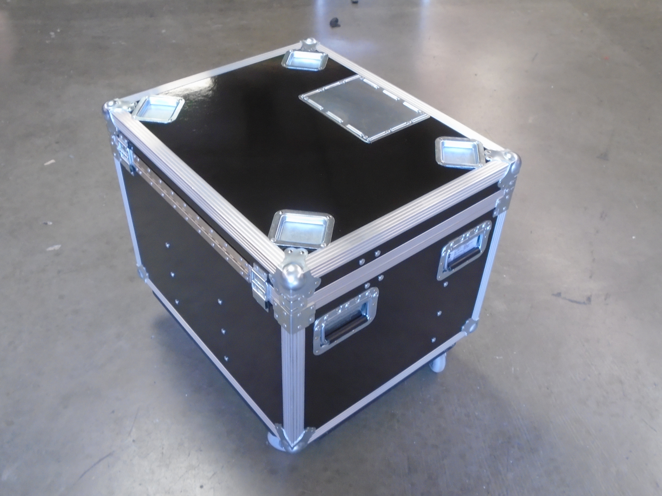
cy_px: 248
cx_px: 331
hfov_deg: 51.4
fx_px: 688
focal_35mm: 36
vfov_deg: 39.7
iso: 320
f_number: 3.8
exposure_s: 1/30
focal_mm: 6.4
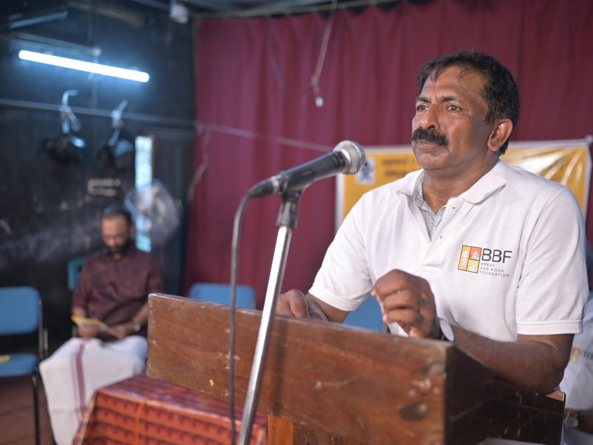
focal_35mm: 38
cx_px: 320
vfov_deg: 37.7
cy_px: 223
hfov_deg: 48.9
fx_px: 651
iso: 320
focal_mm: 35
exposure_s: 1/100
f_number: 2
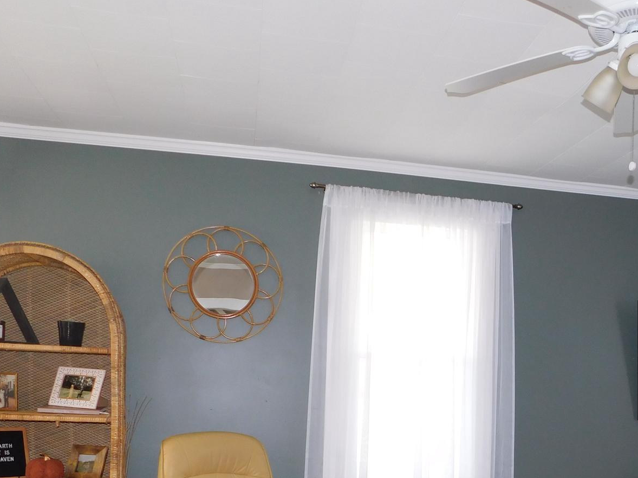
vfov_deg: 34.3
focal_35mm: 40
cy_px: 414
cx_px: 418
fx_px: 737
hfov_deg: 46.2
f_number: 3
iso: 140
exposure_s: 1/30
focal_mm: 4
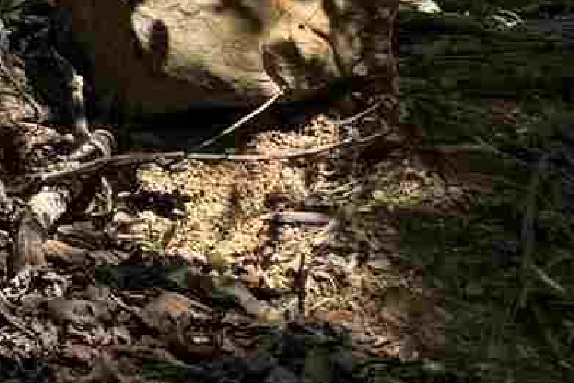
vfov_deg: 6.4
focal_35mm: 195
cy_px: -788
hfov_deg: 7.7
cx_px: -1634
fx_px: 3109
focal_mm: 6.76
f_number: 1.78
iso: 80
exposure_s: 1/1901
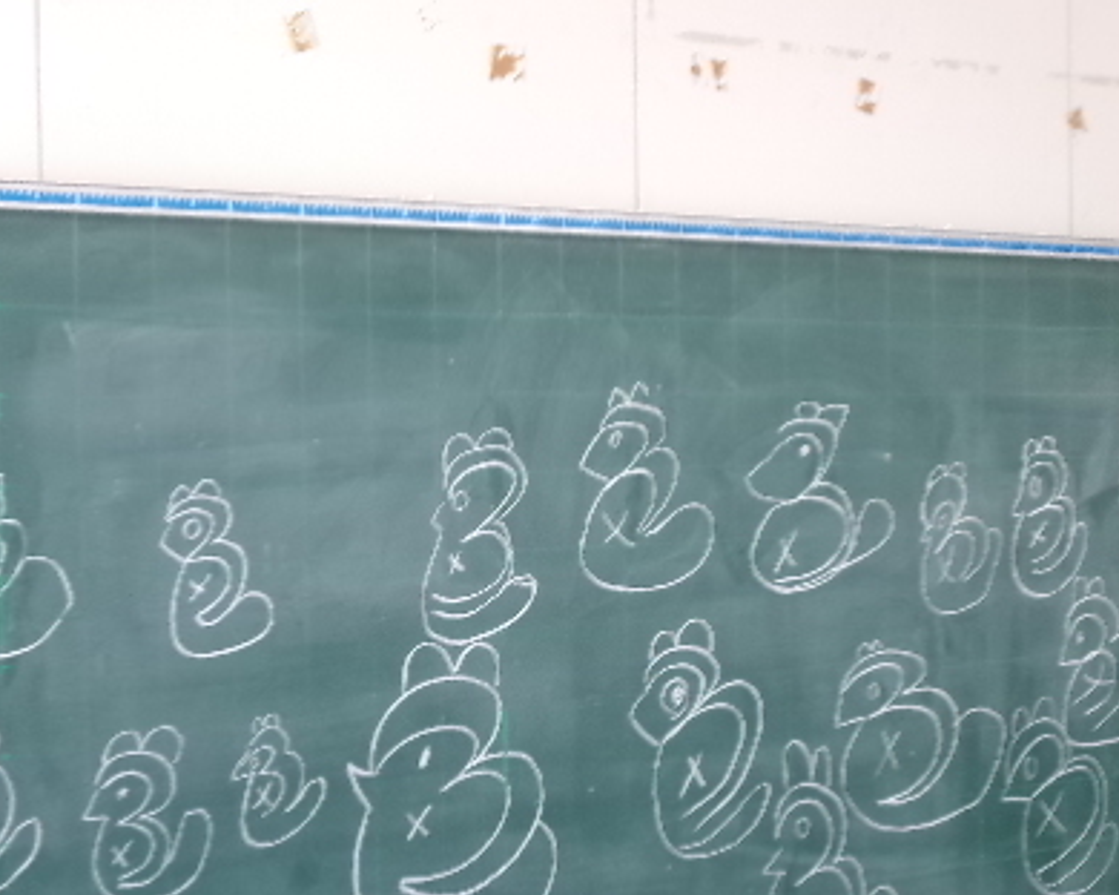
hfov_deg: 22.5
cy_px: 614
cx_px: 508
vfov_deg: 18.0
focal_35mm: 85
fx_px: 2815
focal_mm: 9.5
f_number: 4.9
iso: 321
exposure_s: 1/34
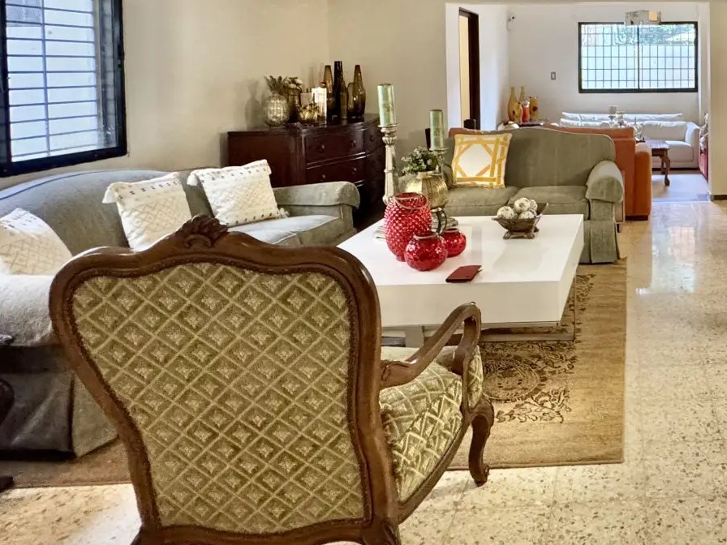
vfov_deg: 44.1
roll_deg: -0.1
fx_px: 630
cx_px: 673
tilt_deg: -3.0
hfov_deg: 51.8
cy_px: 93
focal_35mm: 30
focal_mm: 2.22
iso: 500
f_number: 2.2
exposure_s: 1/60
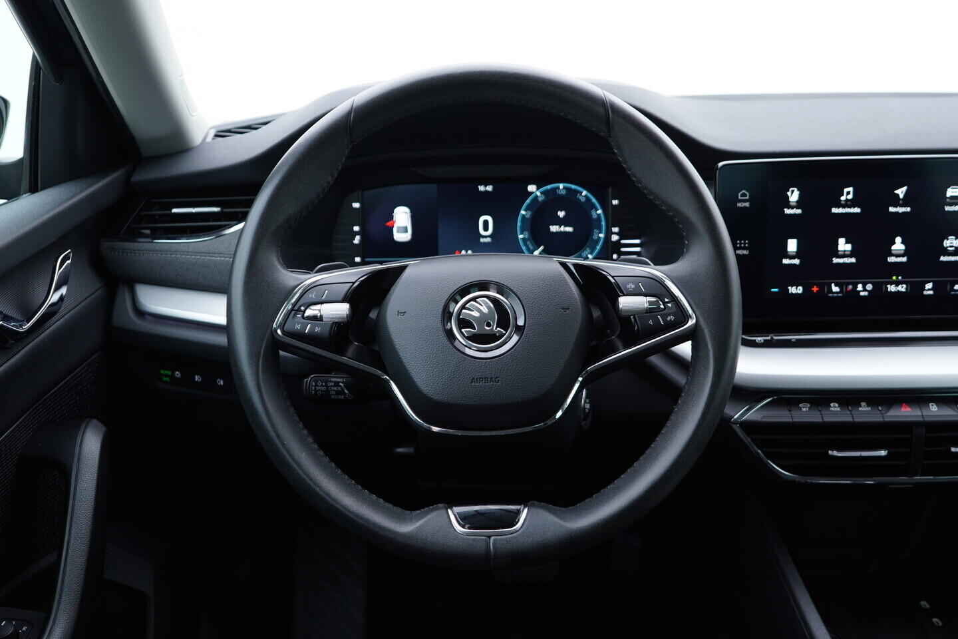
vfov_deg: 36.9
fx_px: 958
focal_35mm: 36
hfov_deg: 53.1
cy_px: 320
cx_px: 479
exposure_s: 1/40
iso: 200
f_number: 2.8
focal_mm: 24
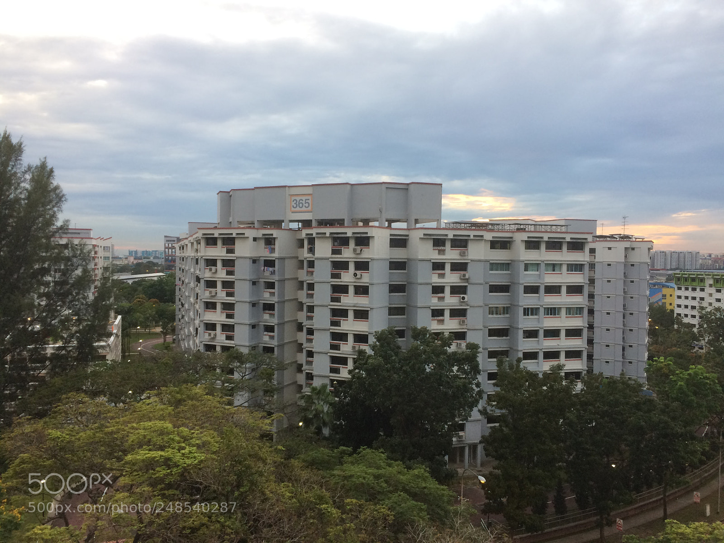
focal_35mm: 29
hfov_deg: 61.7
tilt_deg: -1.6
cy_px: 272
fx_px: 607
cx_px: 362
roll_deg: -0.9
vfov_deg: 48.2
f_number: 2.2
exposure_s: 1/33
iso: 40
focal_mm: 4.15
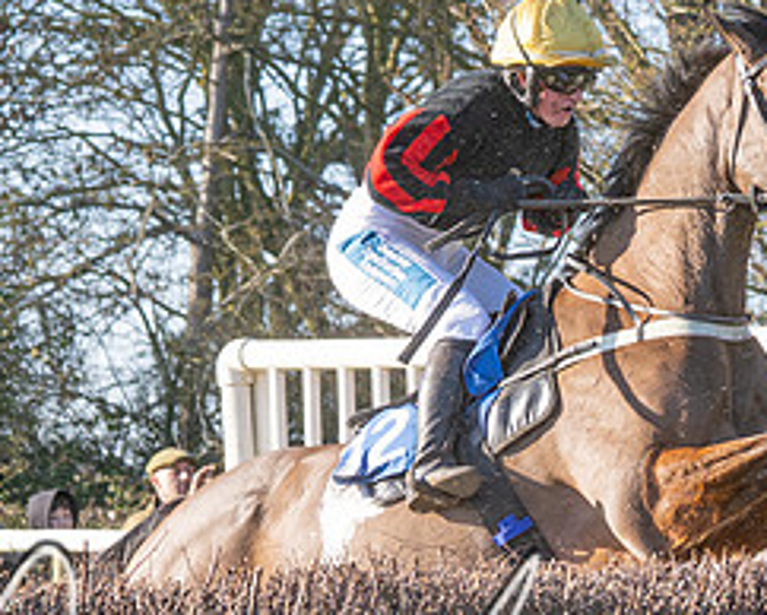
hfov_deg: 6.5
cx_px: 547
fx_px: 6747
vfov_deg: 5.2
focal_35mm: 297
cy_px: 499
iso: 400
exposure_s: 1/1250
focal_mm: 62
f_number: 4.5
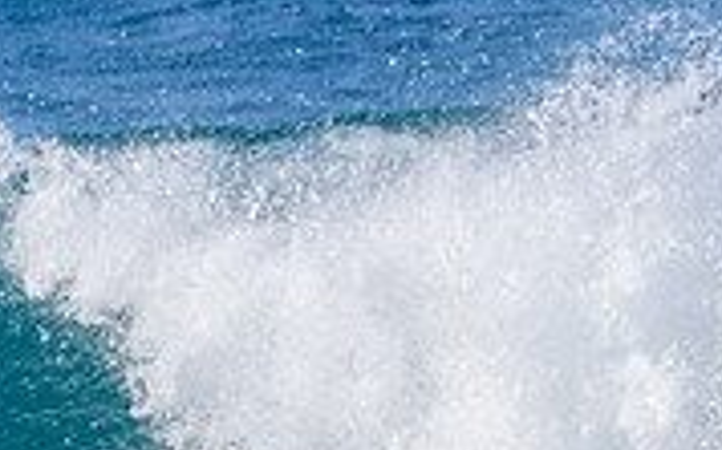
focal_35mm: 2491
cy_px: 634
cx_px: 544
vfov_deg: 0.5
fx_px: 48984
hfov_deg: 0.8
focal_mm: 500
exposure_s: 1/2000
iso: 250
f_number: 5.6
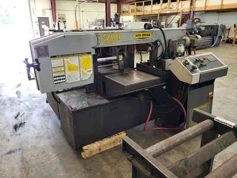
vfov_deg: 53.1
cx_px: 118
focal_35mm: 26
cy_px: 89
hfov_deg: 67.3
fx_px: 178
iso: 250
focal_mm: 5.4
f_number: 1.8
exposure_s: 1/120
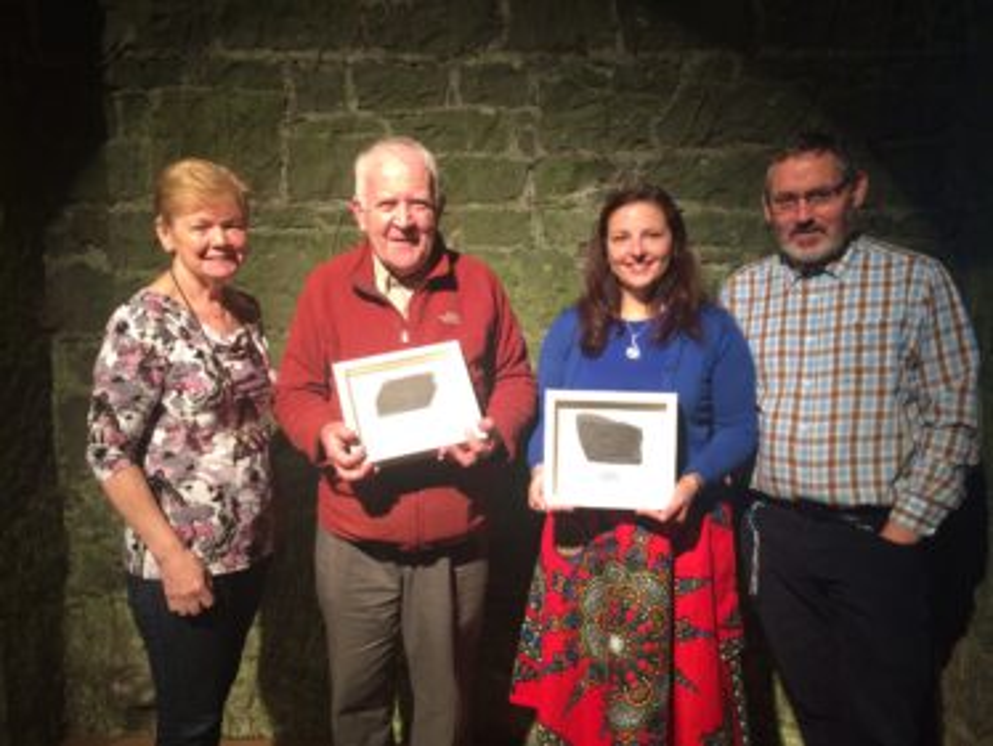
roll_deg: +0.7
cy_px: 373
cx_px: 496
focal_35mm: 29
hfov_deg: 61.6
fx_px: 832
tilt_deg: -8.4
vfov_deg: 48.3
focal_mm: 4.15
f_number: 2.2
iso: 125
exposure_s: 1/33
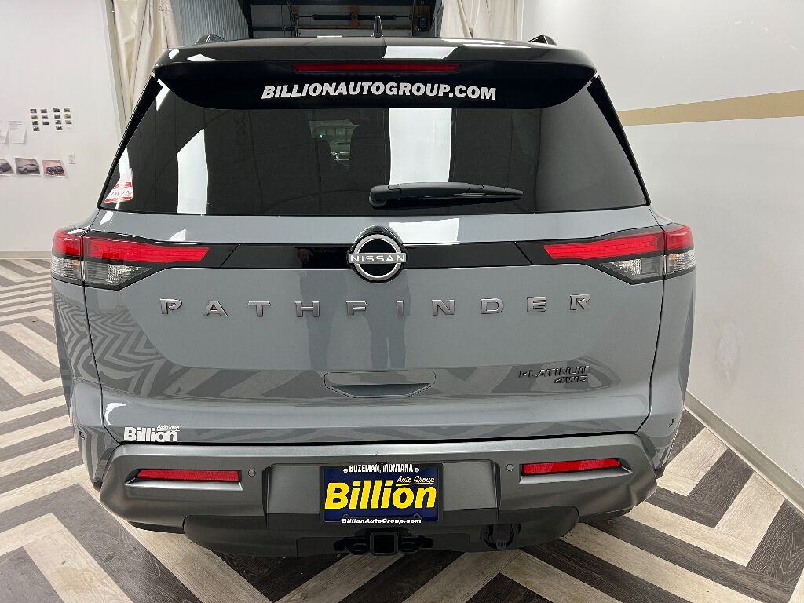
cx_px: 402
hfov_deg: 67.3
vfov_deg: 53.1
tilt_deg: -15.8
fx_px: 604
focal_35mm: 26
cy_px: 302
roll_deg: +0.8
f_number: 1.5
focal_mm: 5.7
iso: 100
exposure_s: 1/60
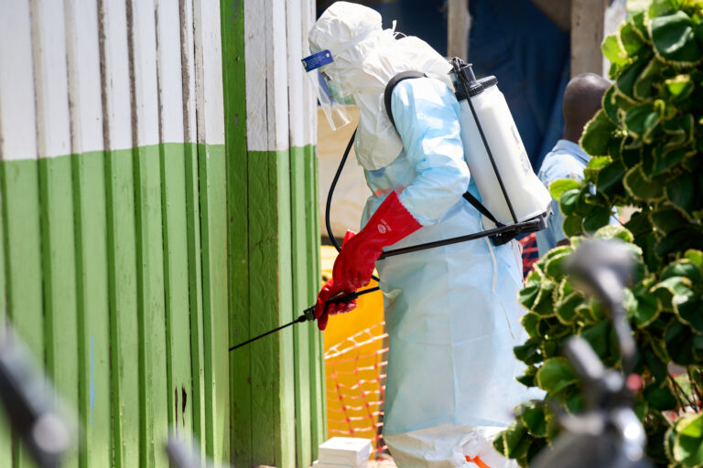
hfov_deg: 11.7
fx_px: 3437
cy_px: 234
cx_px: 352
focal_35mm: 176
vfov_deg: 7.8
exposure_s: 1/400
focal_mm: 176
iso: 160
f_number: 4
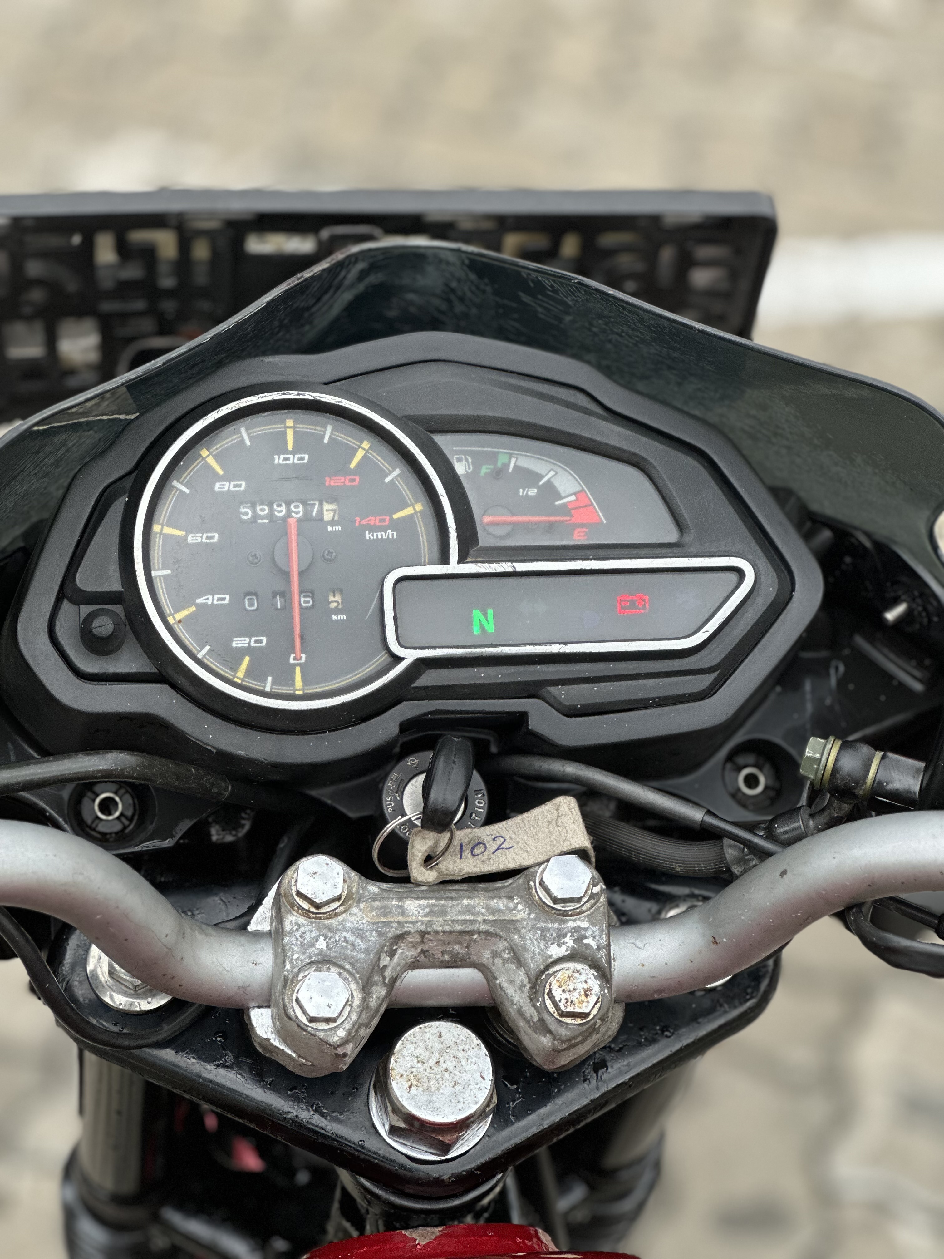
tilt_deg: -32.3
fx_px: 2800
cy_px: 630
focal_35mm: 77
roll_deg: -4.6
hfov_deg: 19.1
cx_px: 472
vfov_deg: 25.3
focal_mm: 9
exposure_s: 1/121
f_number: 2.8
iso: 160
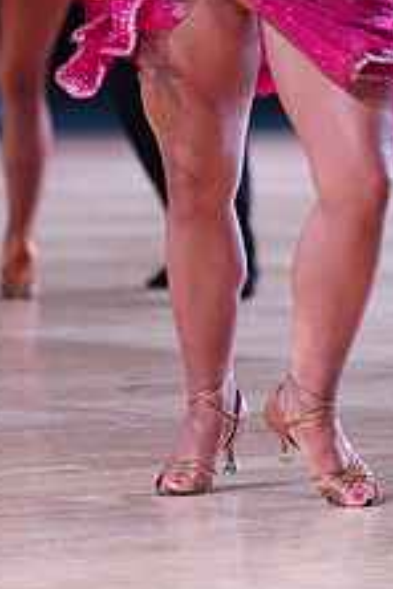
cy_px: -93
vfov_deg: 5.2
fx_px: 6451
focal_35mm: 394
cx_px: 495
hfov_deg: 3.5
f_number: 2.8
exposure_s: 1/400
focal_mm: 151
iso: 1600
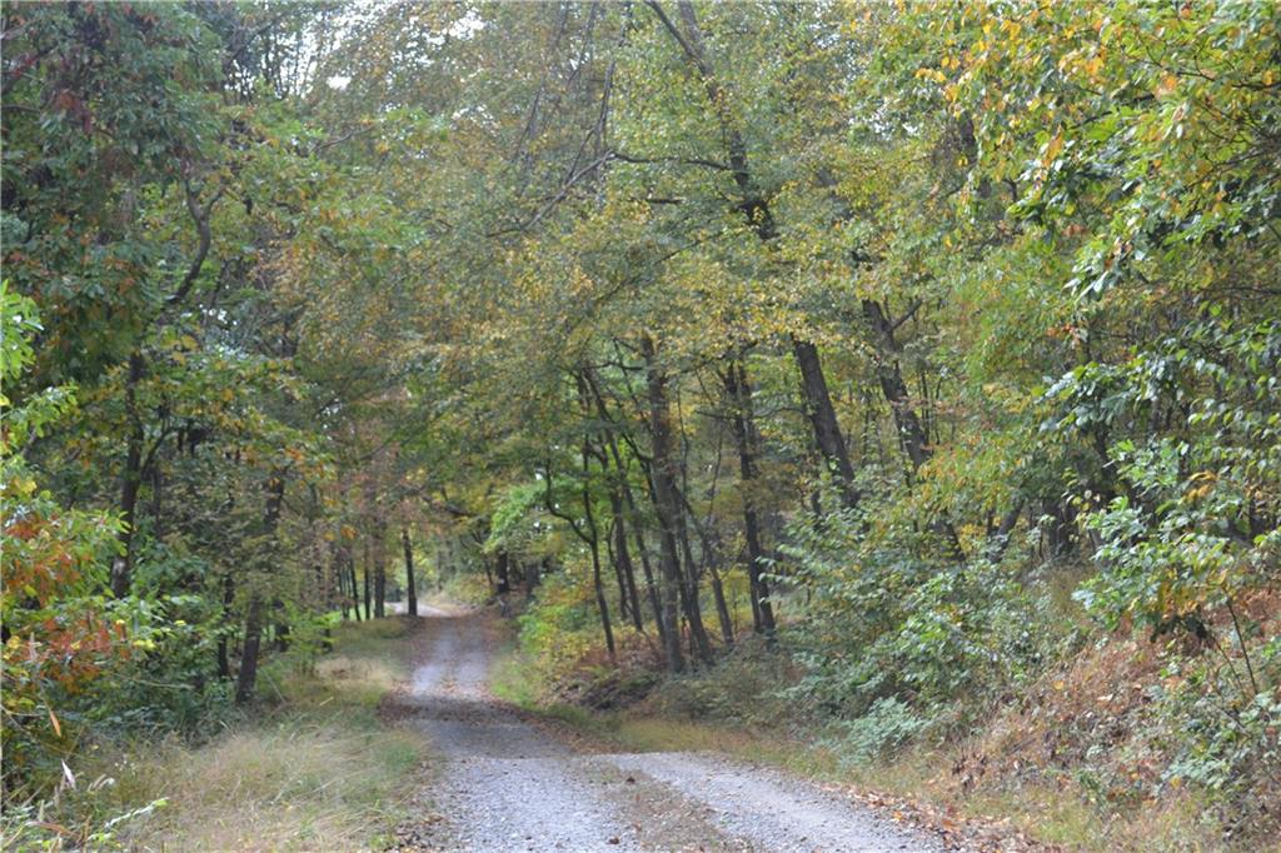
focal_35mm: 57
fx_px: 2027
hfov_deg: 35.1
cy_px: 426
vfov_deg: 23.8
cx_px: 640
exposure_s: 1/125
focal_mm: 38
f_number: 5.6
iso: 220
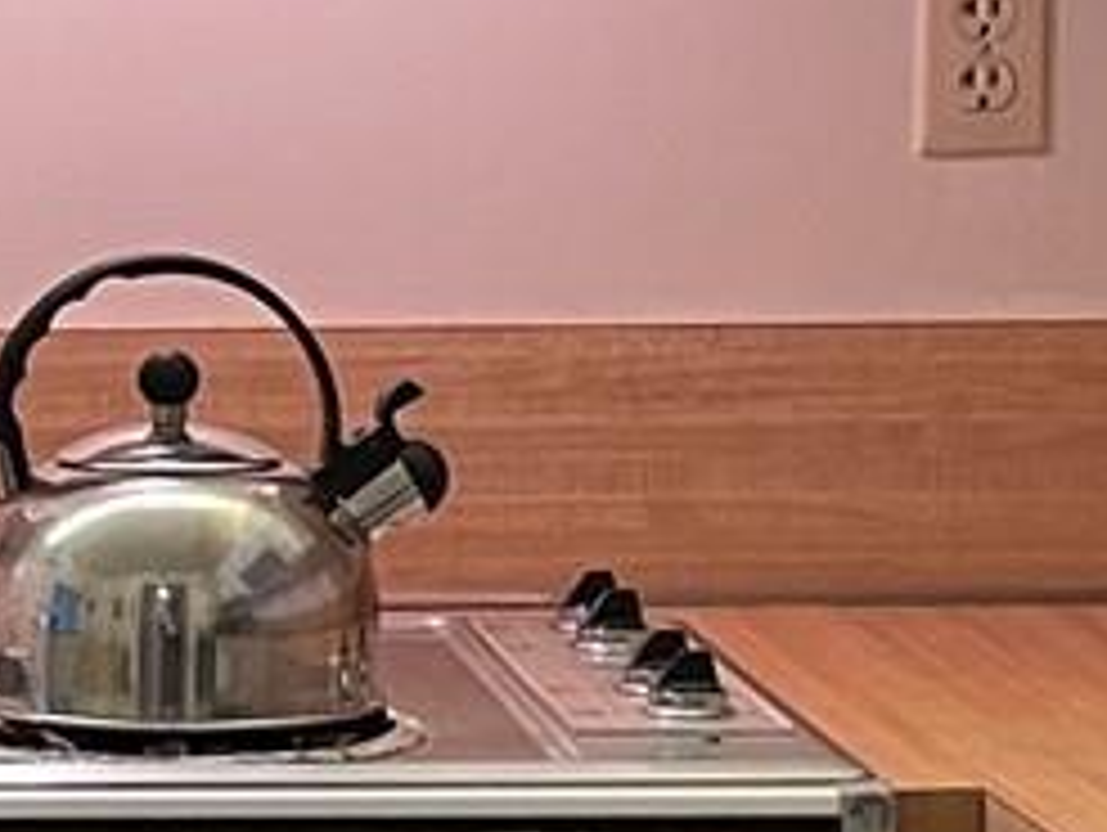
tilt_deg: -8.1
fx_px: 5410
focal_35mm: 169
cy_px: 666
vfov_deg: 8.8
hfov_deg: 11.4
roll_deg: +0.4
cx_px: -324
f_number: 1.6
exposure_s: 1/60
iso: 160
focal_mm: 4.2
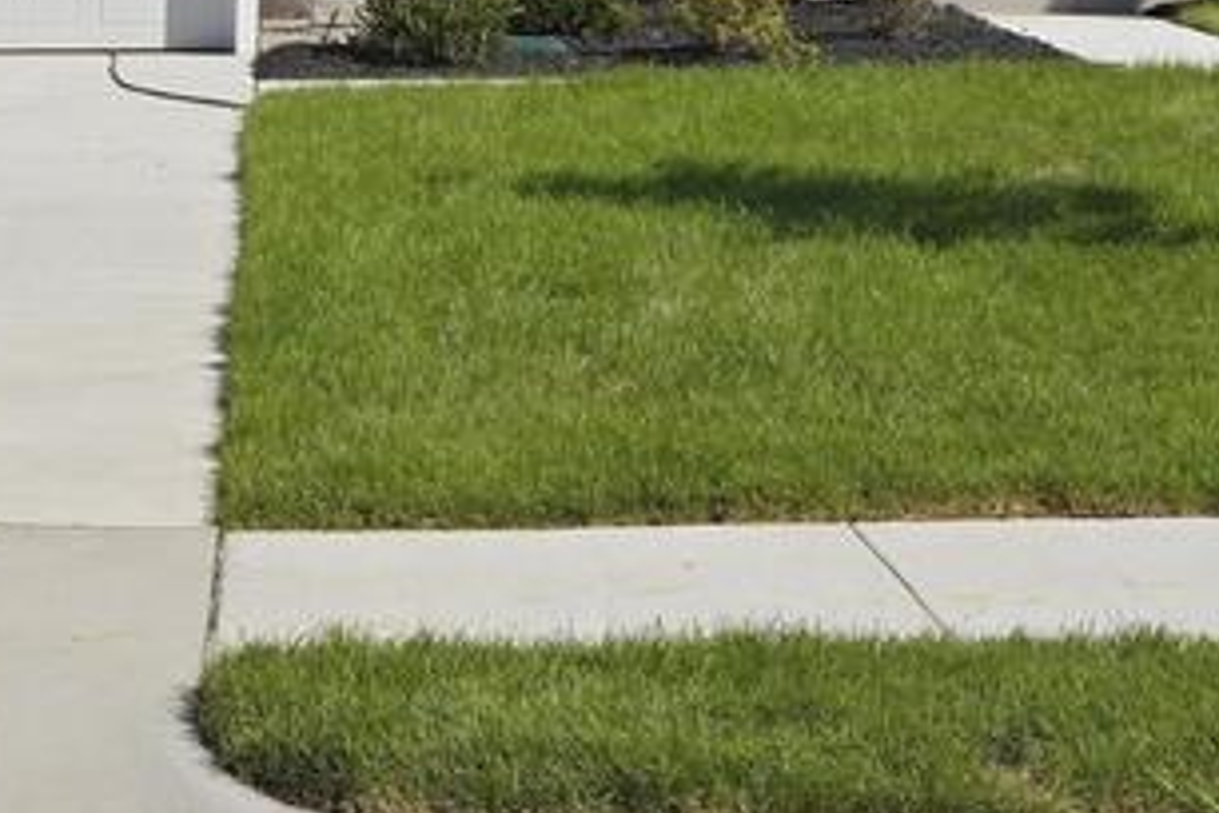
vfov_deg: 11.3
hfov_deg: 17.4
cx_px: 263
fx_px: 3961
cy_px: -357
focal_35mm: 117
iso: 400
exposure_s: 1/2000
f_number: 8
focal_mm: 35
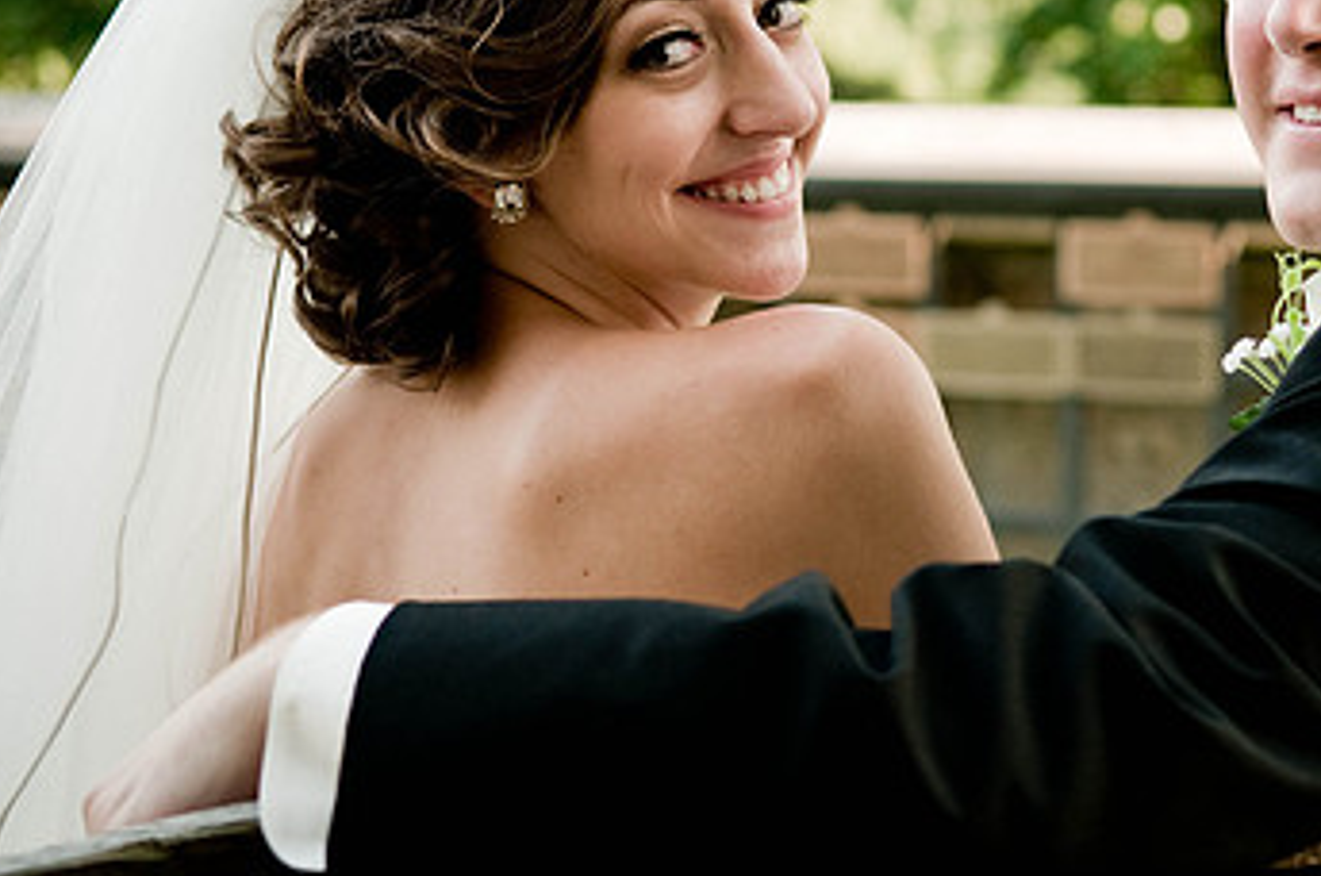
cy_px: 271
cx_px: 1052
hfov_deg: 17.9
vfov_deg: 12.0
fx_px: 4170
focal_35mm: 114
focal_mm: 45
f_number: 2.8
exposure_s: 1/200
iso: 200
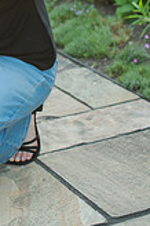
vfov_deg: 14.5
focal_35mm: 137
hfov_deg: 9.8
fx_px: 858
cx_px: -53
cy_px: -45
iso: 450
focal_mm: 50
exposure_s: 1/320
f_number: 3.2
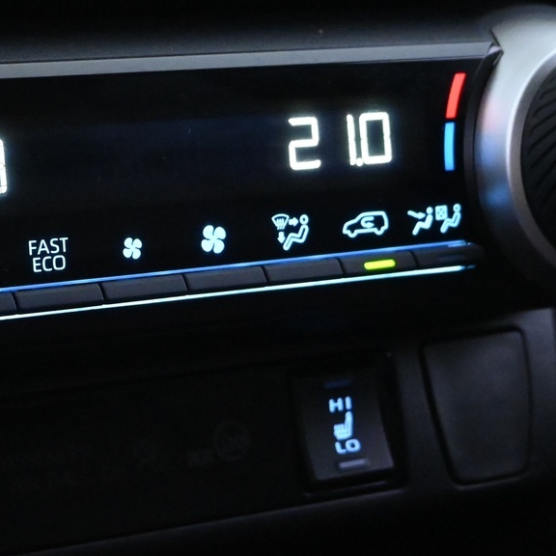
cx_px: 91
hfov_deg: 17.5
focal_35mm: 99
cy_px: 261
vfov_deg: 17.6
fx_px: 1792
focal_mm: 27.5
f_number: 4.5
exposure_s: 1/40
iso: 6400
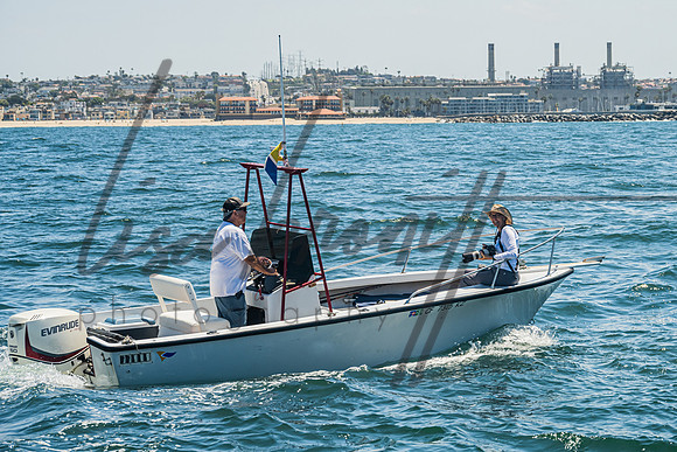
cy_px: 190
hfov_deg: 20.8
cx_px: 465
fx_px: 1837
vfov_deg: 14.0
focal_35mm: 98
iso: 320
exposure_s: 1/800
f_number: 6
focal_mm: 71
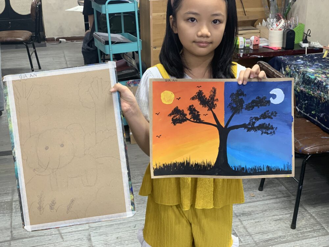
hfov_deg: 36.8
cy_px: 124
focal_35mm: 52
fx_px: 494
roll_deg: -0.3
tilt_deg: -21.8
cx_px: 164
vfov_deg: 28.0
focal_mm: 6
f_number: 2.4
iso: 100
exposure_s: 1/50
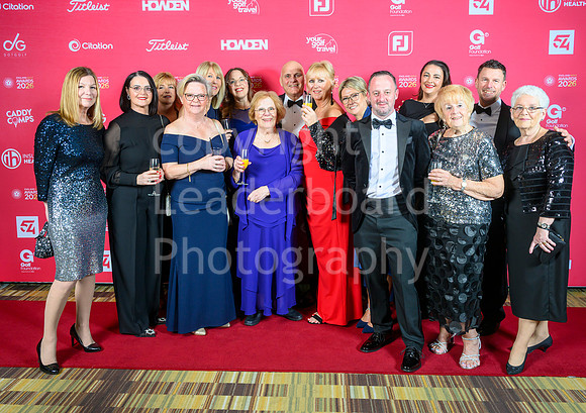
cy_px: 175
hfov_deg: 57.2
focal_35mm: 32
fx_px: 537
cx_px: 299
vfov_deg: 42.0
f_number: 6.3
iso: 250
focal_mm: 26
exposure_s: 1/160
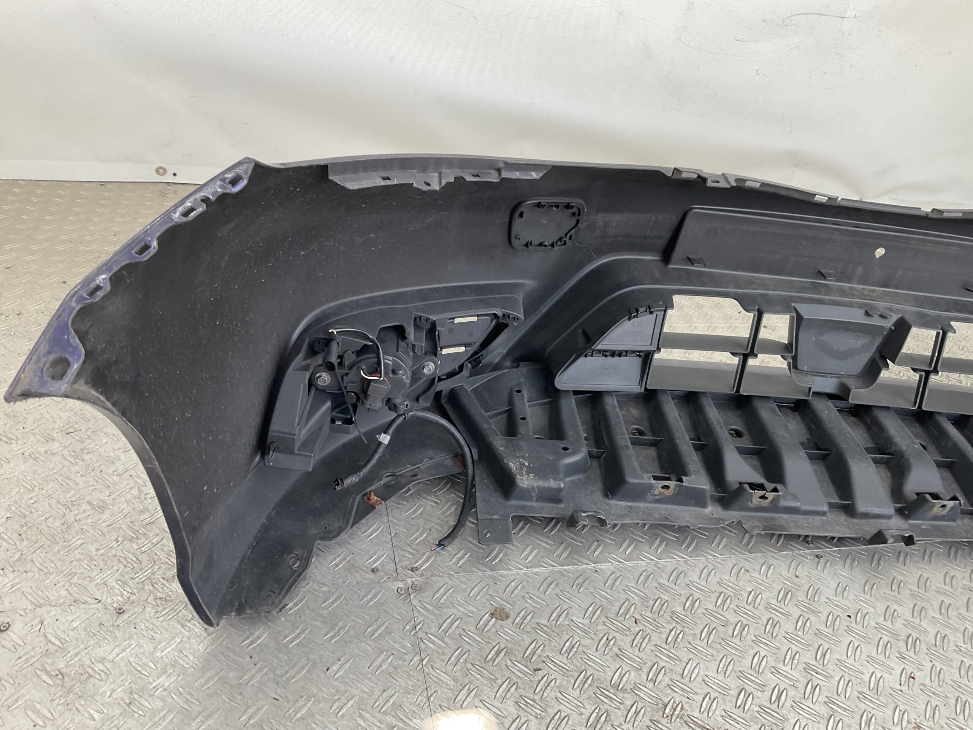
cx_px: 486
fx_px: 815
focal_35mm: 29
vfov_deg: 48.2
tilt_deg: -31.8
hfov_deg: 61.7
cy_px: 365
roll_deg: -12.8
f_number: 1.8
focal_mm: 3
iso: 32
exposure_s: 1/120
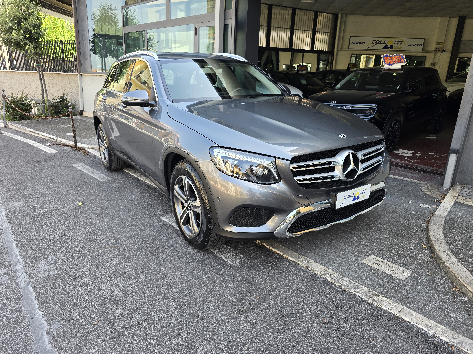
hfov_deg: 73.9
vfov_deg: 58.9
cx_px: 236
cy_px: 177
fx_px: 314
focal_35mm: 23
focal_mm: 6.3
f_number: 1.7
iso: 32
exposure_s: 1/180
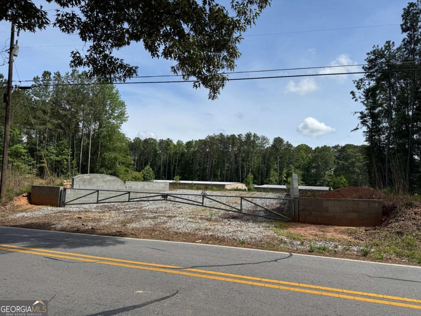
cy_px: 158
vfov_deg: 56.8
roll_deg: -2.4
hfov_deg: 71.6
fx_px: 292
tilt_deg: +4.6
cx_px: 210
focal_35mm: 24
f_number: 1.78
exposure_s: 1/5814
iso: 80
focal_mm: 6.76
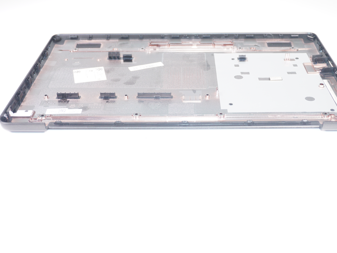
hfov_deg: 41.2
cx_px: 186
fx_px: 448
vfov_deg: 31.5
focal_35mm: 46
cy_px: 126
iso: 800
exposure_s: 1/160
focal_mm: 28
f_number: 5
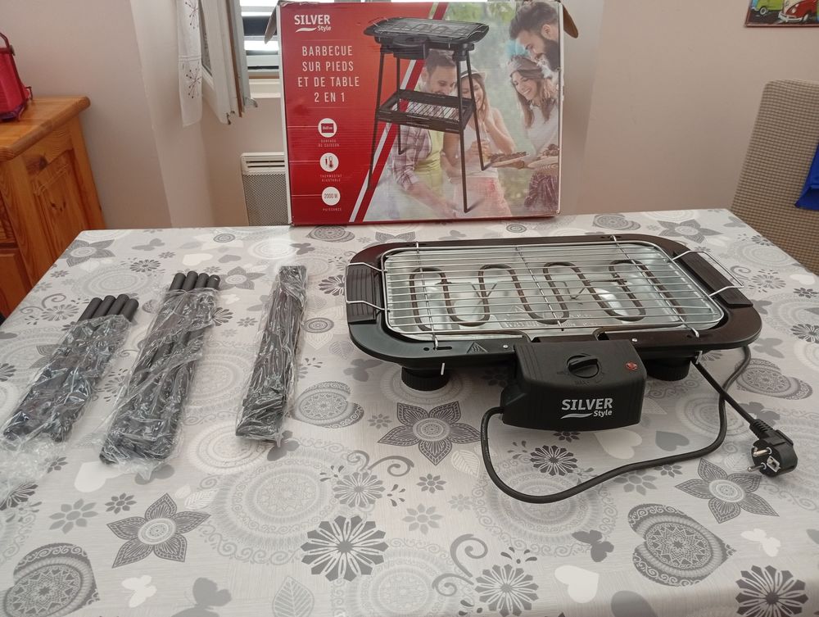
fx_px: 640
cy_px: 308
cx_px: 410
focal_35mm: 27
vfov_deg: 51.5
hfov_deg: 65.2
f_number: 1.8
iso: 630
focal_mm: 3.98
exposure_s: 1/20
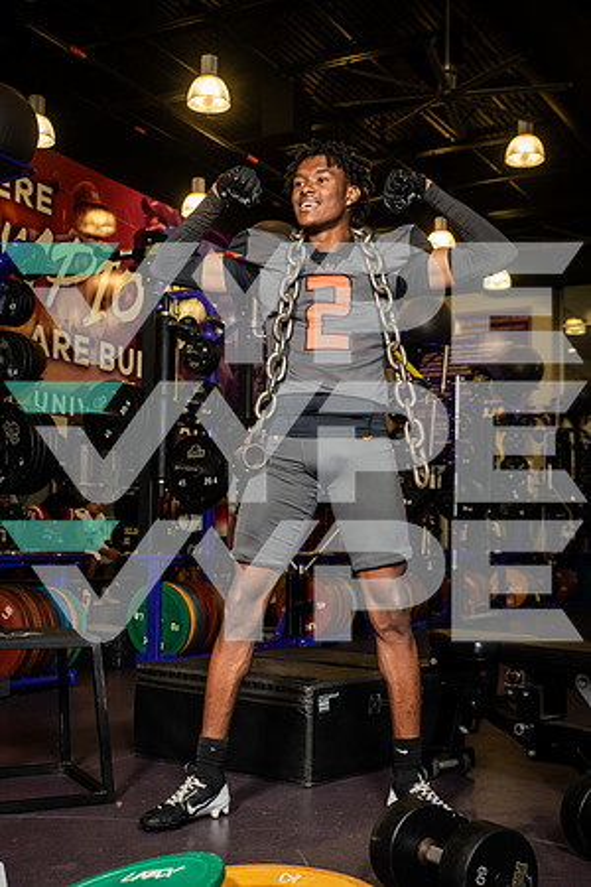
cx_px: 296
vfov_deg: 42.7
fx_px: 1133
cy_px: 444
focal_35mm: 46
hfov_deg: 29.2
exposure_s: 1/250
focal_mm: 46
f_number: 5.6
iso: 500
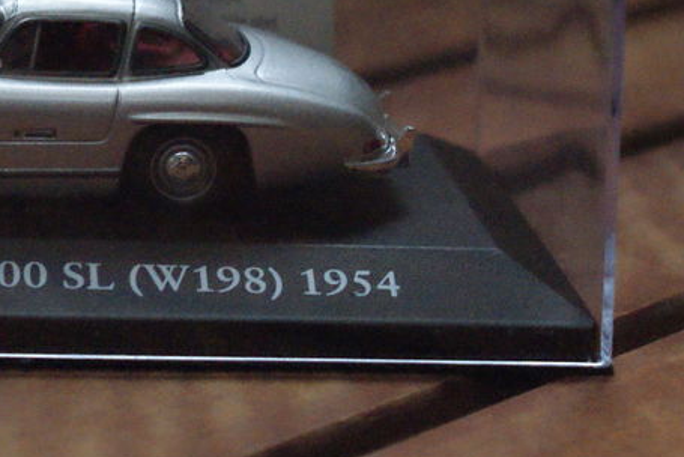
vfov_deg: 10.3
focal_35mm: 132
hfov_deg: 15.3
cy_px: 5
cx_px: 18
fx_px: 2510
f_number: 5.6
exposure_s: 1/60
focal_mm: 40
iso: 3200
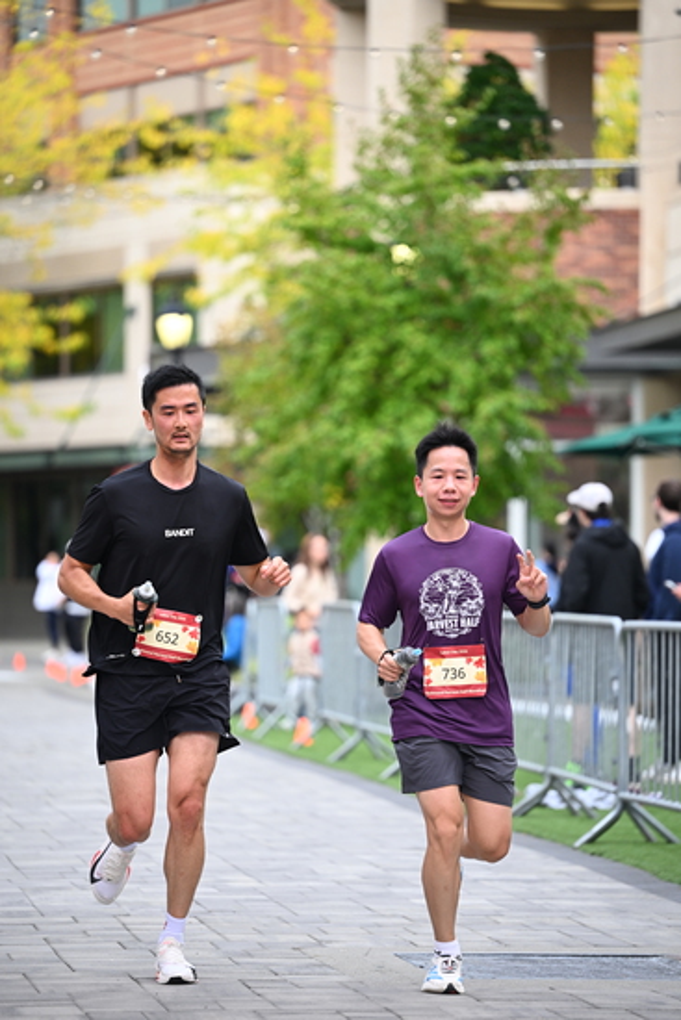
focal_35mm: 155
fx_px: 4395
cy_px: 510
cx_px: 340
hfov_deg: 8.9
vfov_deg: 13.2
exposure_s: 1/1250
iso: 640
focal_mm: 155
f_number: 2.8
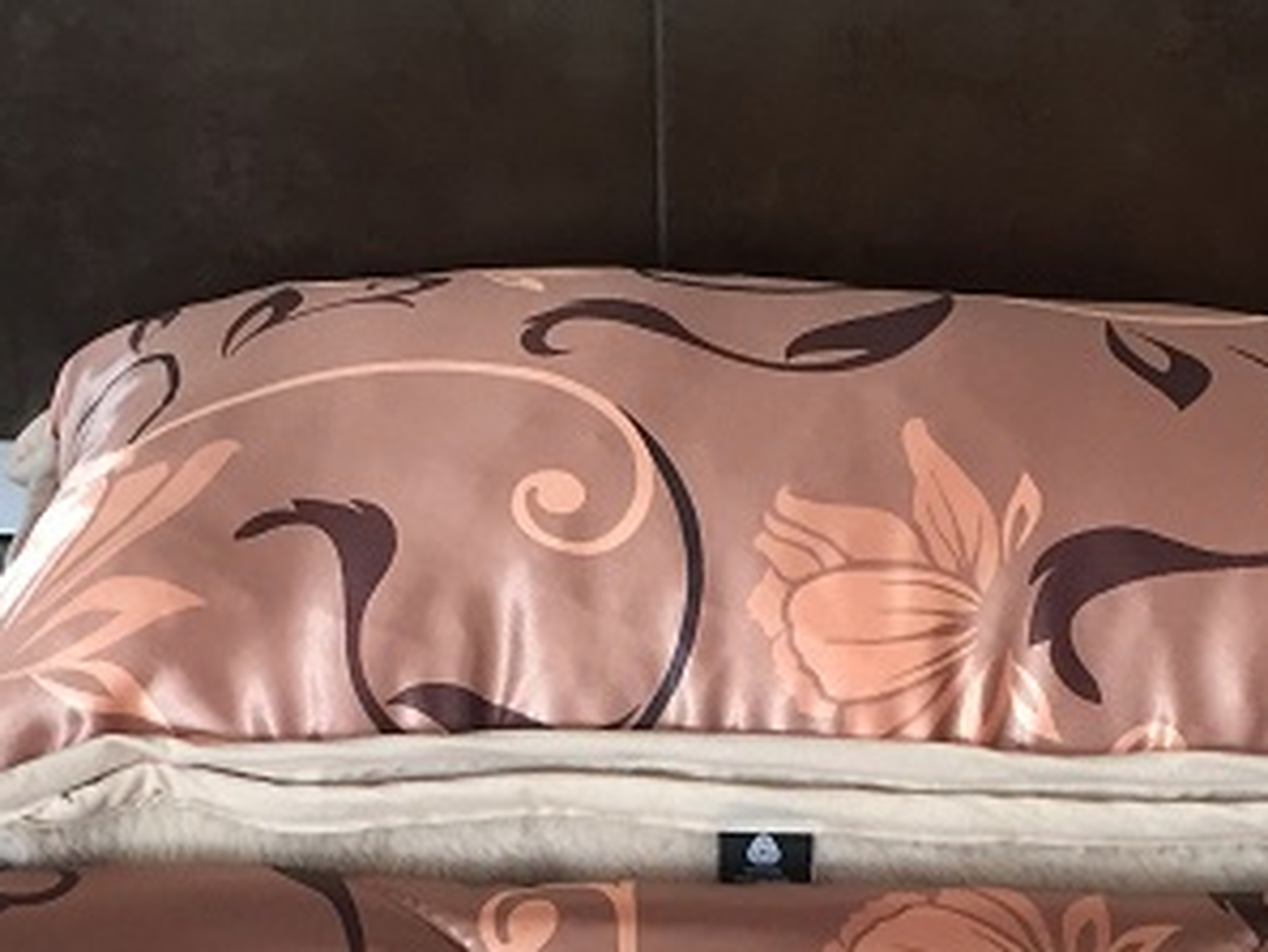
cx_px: 811
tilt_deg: -42.4
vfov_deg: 17.9
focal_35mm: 78
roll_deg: -1.3
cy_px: 1174
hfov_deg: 24.9
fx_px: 2858
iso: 125
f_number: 2.2
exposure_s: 1/33
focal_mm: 4.15
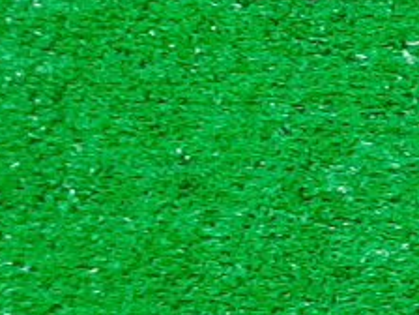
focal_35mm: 167
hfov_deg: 9.6
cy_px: -300
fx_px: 2021
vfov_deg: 8.5
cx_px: 1199
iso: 125
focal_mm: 3.93
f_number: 1.7
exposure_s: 1/50
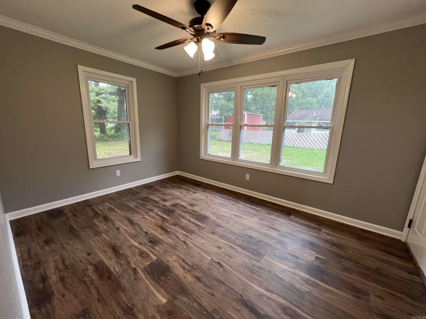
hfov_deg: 106.2
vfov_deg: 89.9
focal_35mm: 13
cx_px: 213
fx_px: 160
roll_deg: -1.0
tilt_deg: -12.0
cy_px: 160
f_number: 1.8
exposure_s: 1/120
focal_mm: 1.57
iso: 160
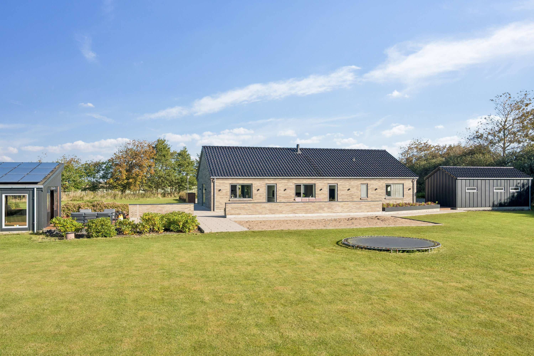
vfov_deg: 46.4
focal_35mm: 28
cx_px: 267
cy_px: 178
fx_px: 415
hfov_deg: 65.5
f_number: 9
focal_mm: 28
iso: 400
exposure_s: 1/640
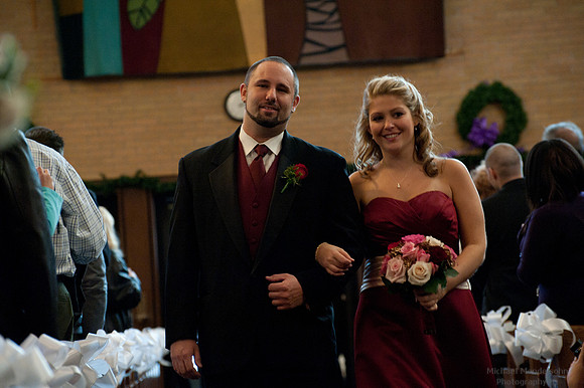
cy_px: 194
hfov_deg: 13.3
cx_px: 292
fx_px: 2513
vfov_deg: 8.8
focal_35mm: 155
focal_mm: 155
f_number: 6.3
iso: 5000
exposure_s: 1/80
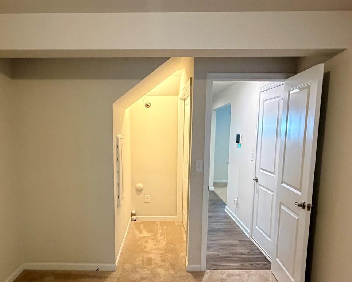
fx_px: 302
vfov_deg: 49.5
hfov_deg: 60.2
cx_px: 152
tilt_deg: -9.4
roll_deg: +0.6
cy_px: 176
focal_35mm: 29
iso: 500
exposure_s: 1/60
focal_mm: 2.22
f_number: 2.2
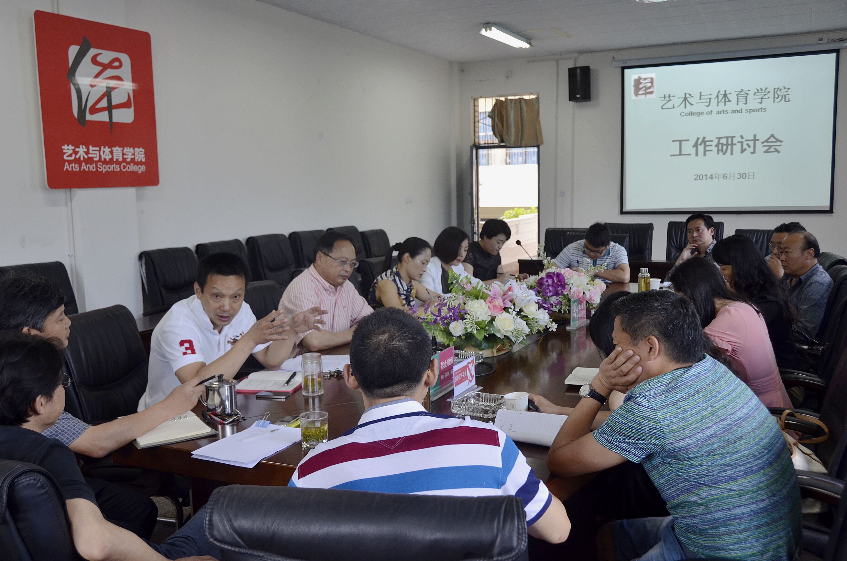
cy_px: 280
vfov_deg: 39.8
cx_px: 424
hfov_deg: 57.3
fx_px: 775
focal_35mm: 33
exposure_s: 1/80
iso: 400
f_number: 4.5
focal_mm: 22
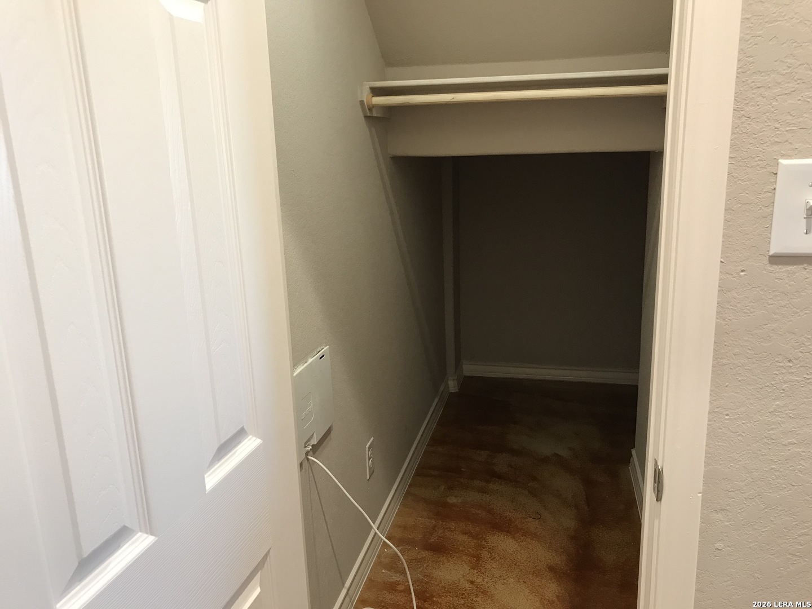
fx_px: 657
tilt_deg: -13.1
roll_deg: +2.6
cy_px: 304
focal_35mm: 28
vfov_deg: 49.7
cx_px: 406
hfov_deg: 63.4
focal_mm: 3.99
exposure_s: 1/17
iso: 40
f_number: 1.8
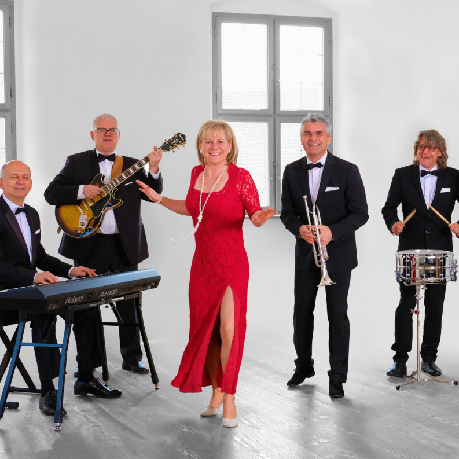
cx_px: 285
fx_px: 945
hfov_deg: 27.2
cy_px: 230
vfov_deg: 27.3
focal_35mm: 63
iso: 400
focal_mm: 32.6
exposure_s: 1/125
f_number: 4.3
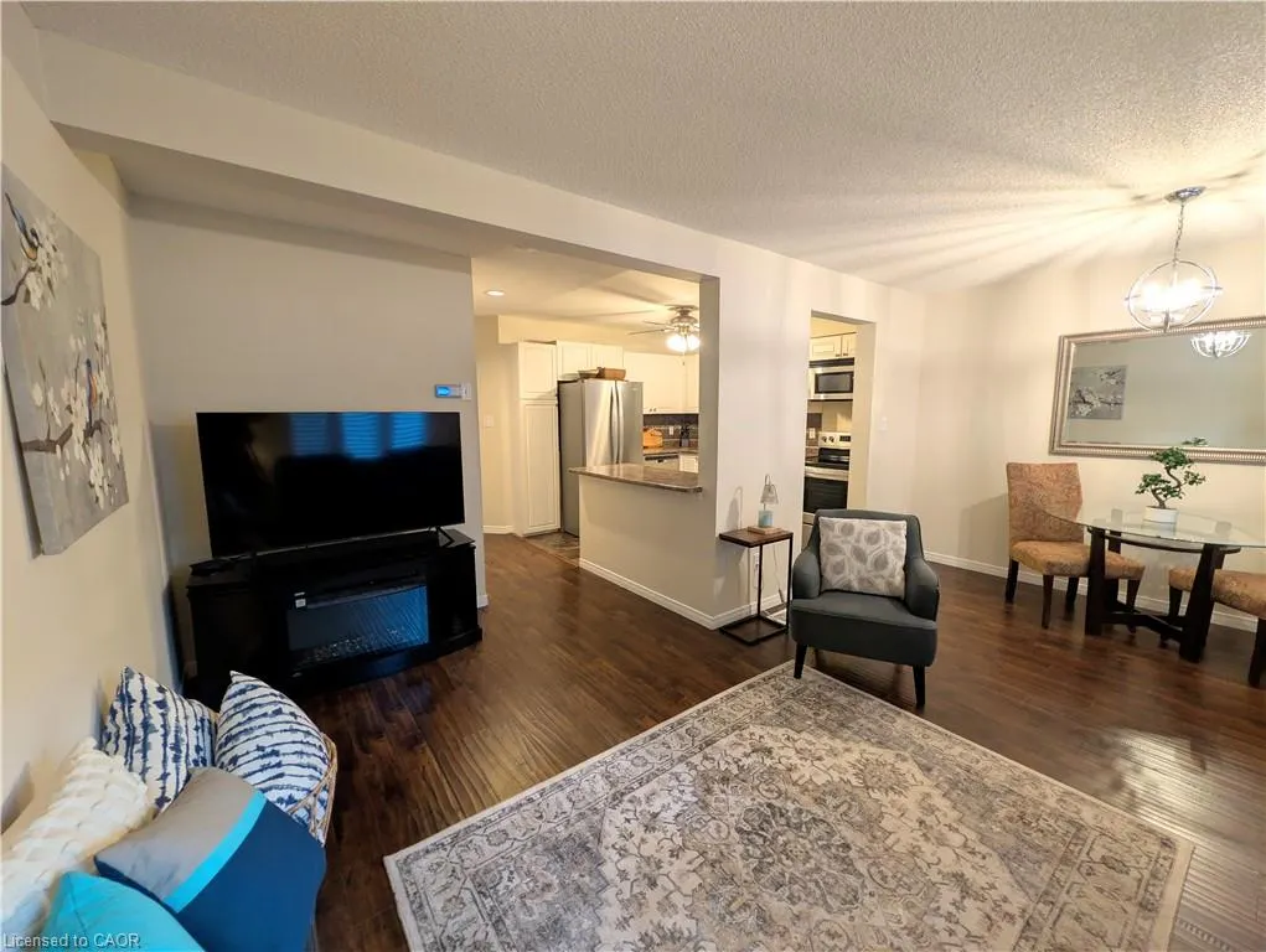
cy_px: 476
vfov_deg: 94.6
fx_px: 439
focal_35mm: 12
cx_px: 633
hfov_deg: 110.5
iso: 80
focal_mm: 2.02
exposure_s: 1/24
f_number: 1.7
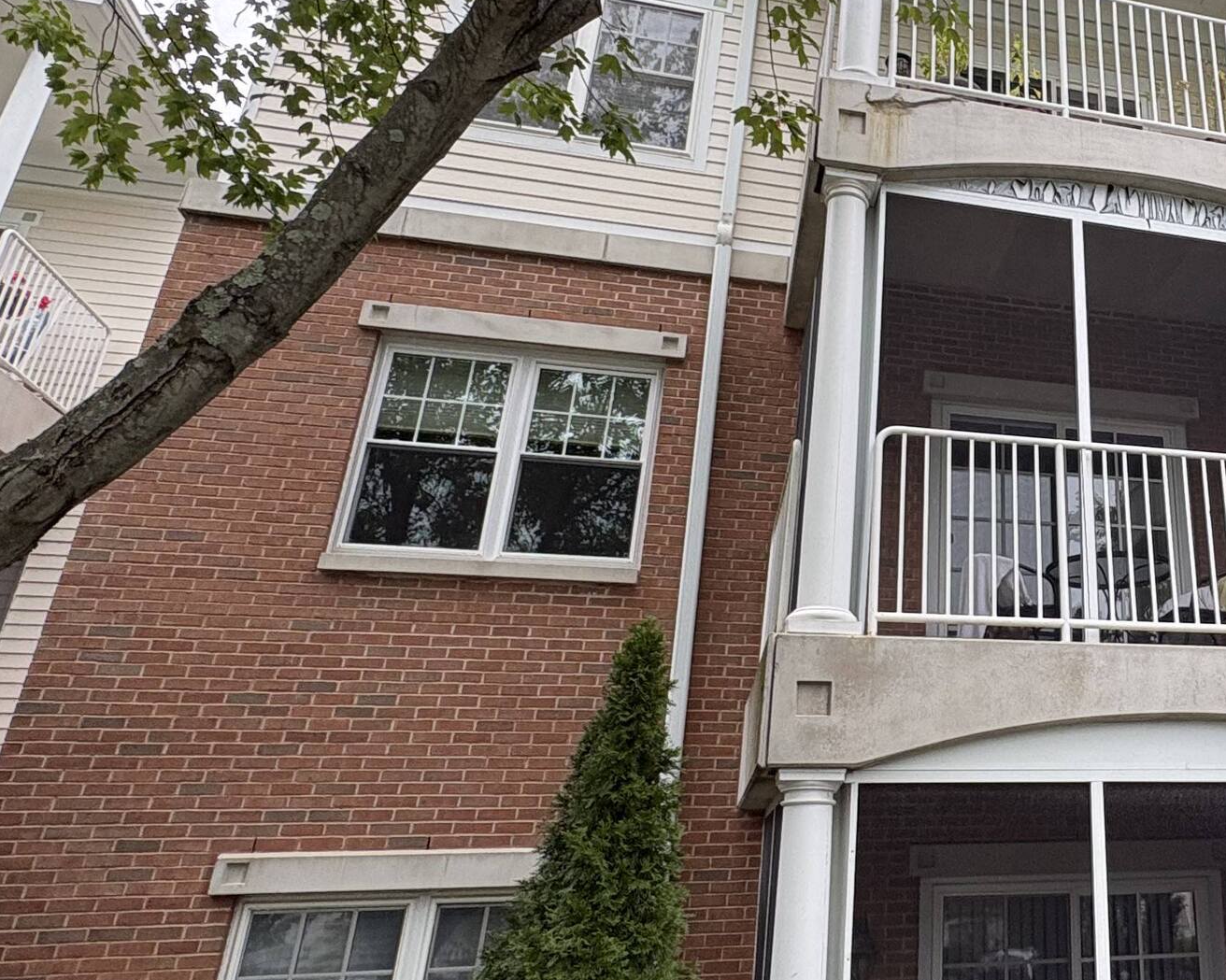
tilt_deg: +26.2
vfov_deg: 45.6
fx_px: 1161
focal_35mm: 32
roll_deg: +1.7
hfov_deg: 49.9
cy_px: 396
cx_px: 1090
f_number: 2.2
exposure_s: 1/99
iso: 64
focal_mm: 2.22
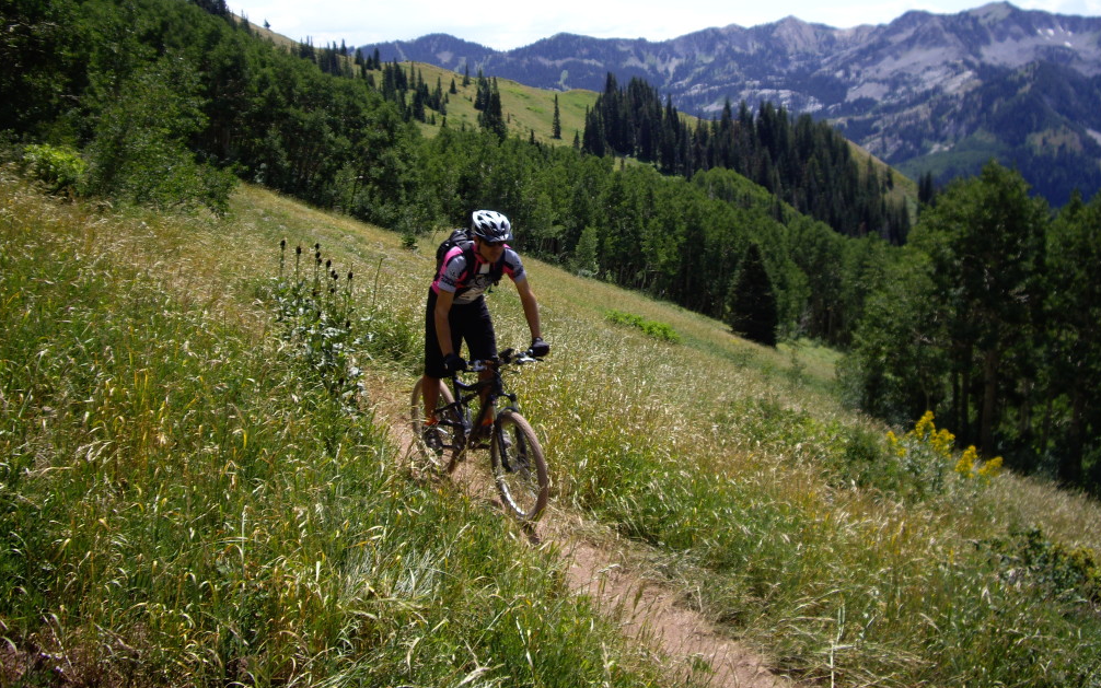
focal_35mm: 41
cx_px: 553
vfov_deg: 31.2
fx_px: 1230
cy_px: 270
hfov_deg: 48.2
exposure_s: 1/125
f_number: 8
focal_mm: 7.9
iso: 64
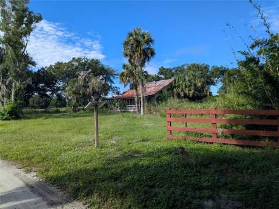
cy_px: 104
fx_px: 193
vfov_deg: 56.8
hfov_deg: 71.6
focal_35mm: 24
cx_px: 140
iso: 50
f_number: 1.85
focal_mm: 6.81
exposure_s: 1/1770
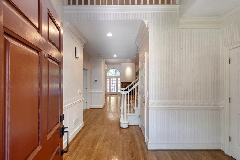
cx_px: 120
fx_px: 107
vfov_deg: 73.7
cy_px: 80
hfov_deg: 96.8
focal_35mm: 16
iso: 500
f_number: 8
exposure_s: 1/13
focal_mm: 16
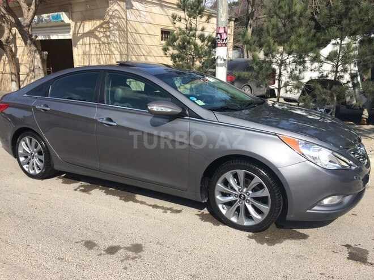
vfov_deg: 48.2
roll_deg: -1.2
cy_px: 140
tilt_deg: -14.5
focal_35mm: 29
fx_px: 313
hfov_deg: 61.7
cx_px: 187
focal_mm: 4.15
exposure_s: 1/1709
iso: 32
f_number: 2.2
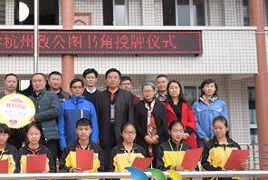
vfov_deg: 25.1
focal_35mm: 54
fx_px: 402
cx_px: 60
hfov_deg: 35.8
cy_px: 84
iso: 800
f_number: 2.8
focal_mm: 32
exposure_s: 1/8000
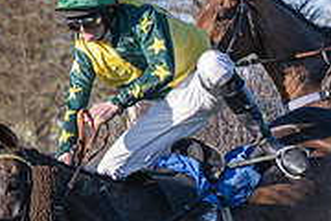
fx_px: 3751
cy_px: 232
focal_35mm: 408
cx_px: 223
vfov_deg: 3.4
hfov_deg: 5.1
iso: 200
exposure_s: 1/2500
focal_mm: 70
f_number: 4
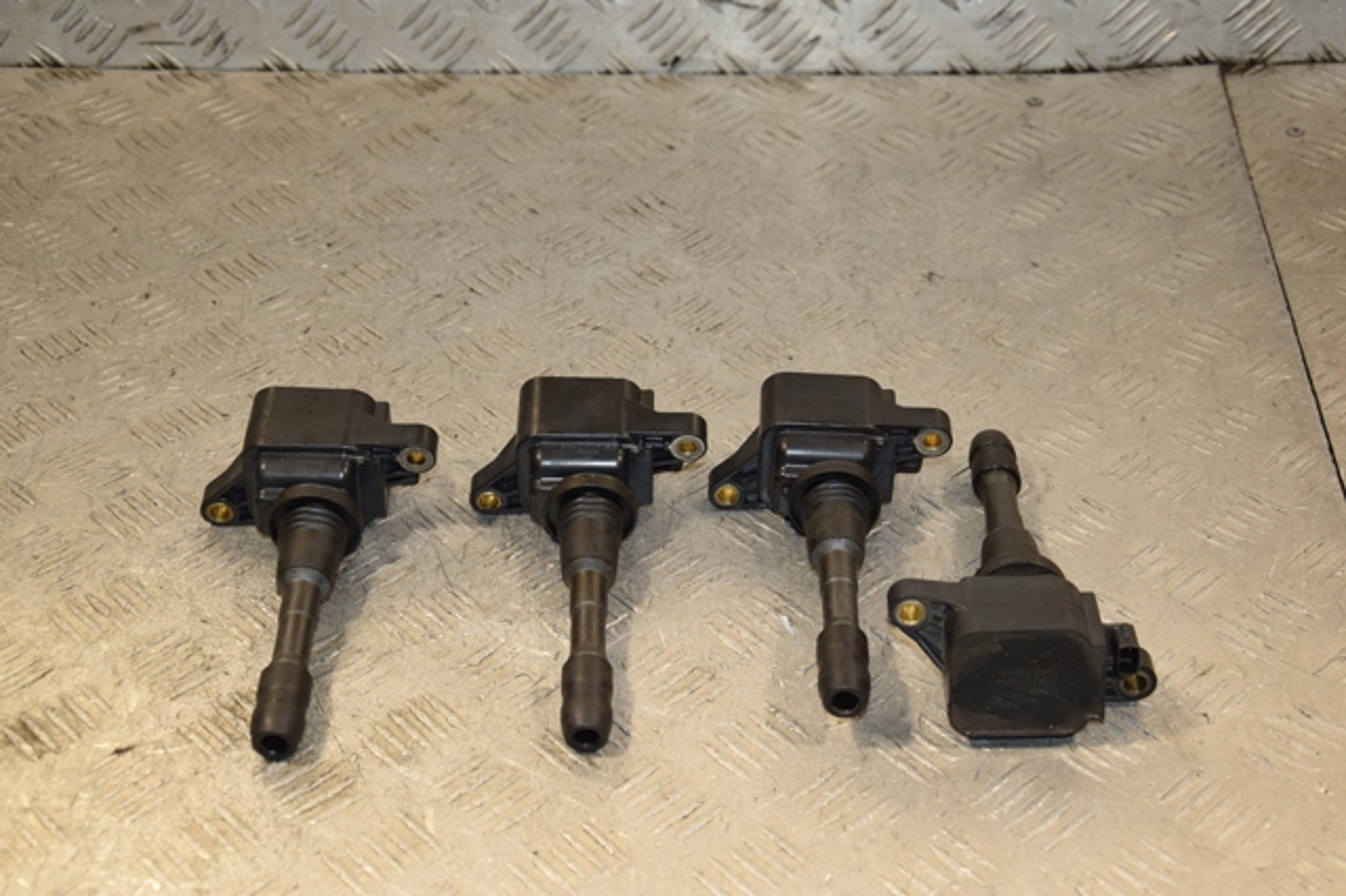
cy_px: 448
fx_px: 2354
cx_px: 673
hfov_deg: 31.9
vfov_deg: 21.5
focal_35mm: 63
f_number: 6.3
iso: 800
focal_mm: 42
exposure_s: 1/200
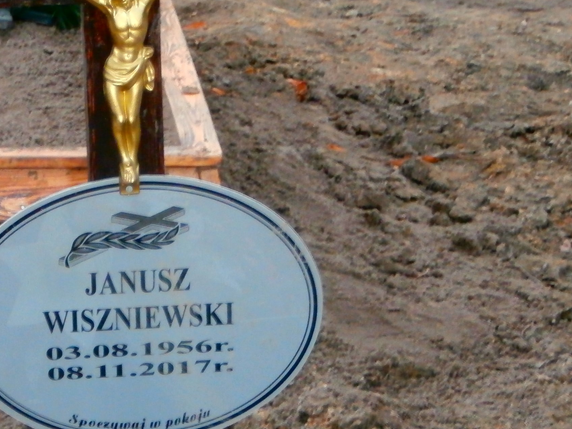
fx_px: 3222
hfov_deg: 10.1
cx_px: 154
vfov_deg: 7.6
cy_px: 304
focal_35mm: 195
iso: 500
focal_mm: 19.54
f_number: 5.4
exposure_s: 1/50
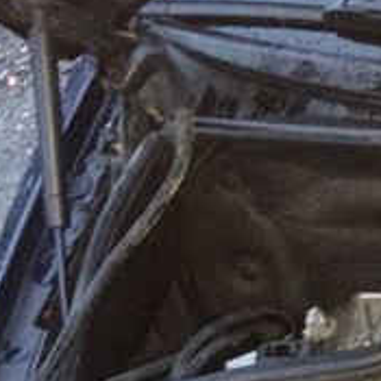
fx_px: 1457
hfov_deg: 12.5
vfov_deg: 13.7
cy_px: 620
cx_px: 843
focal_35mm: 117
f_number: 2.2
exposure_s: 1/16
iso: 320
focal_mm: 4.15
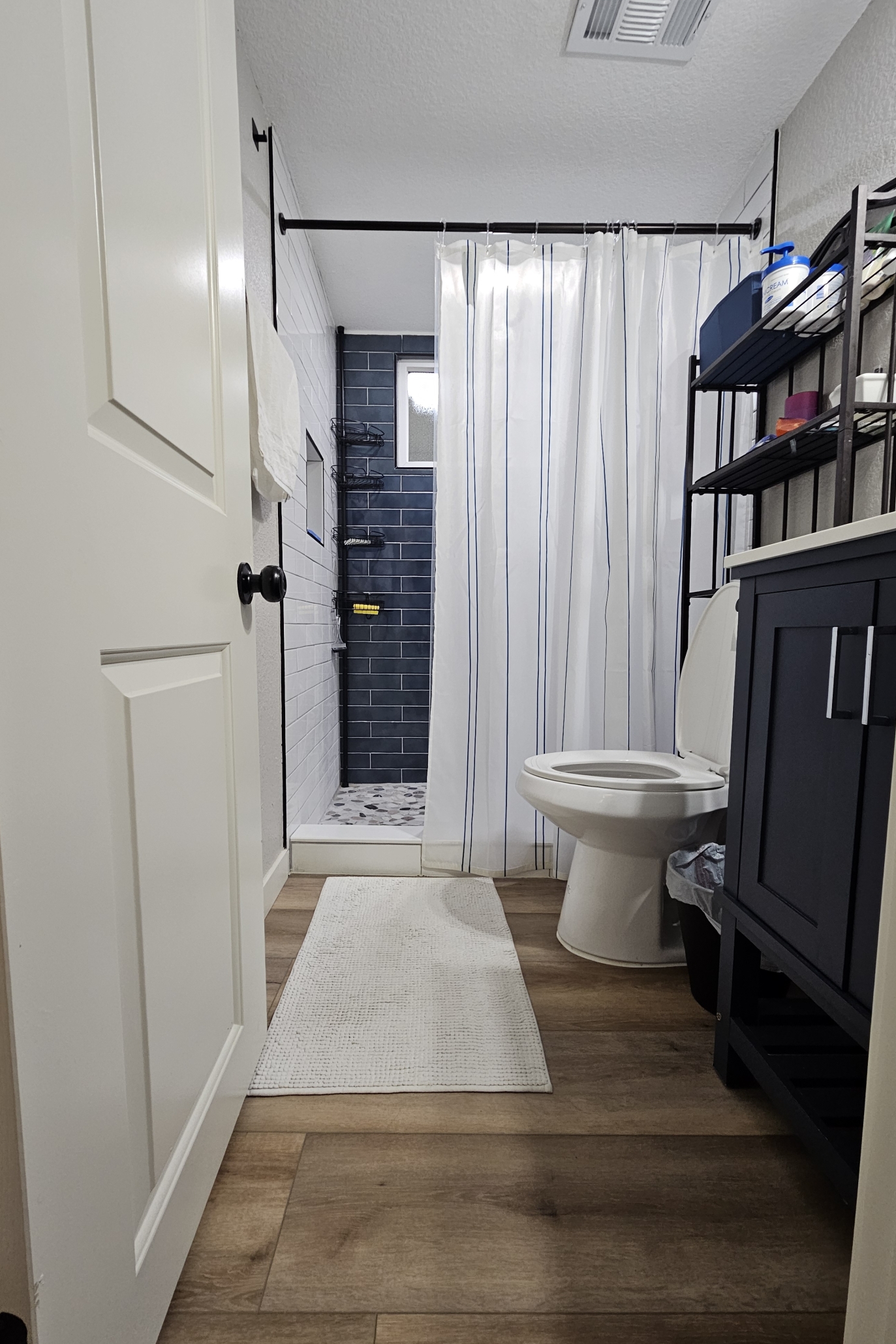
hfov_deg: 81.2
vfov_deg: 104.2
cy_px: 691
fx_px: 523
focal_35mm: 14
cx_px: 446
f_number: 2.2
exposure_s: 1/60
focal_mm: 2.2
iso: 160
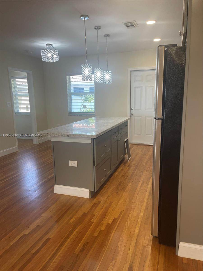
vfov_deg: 69.4
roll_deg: +1.0
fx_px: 195
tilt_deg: -11.5
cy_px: 136
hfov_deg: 54.9
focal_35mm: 25
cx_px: 102
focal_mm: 5.1
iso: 80
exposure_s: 1/120
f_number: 1.6
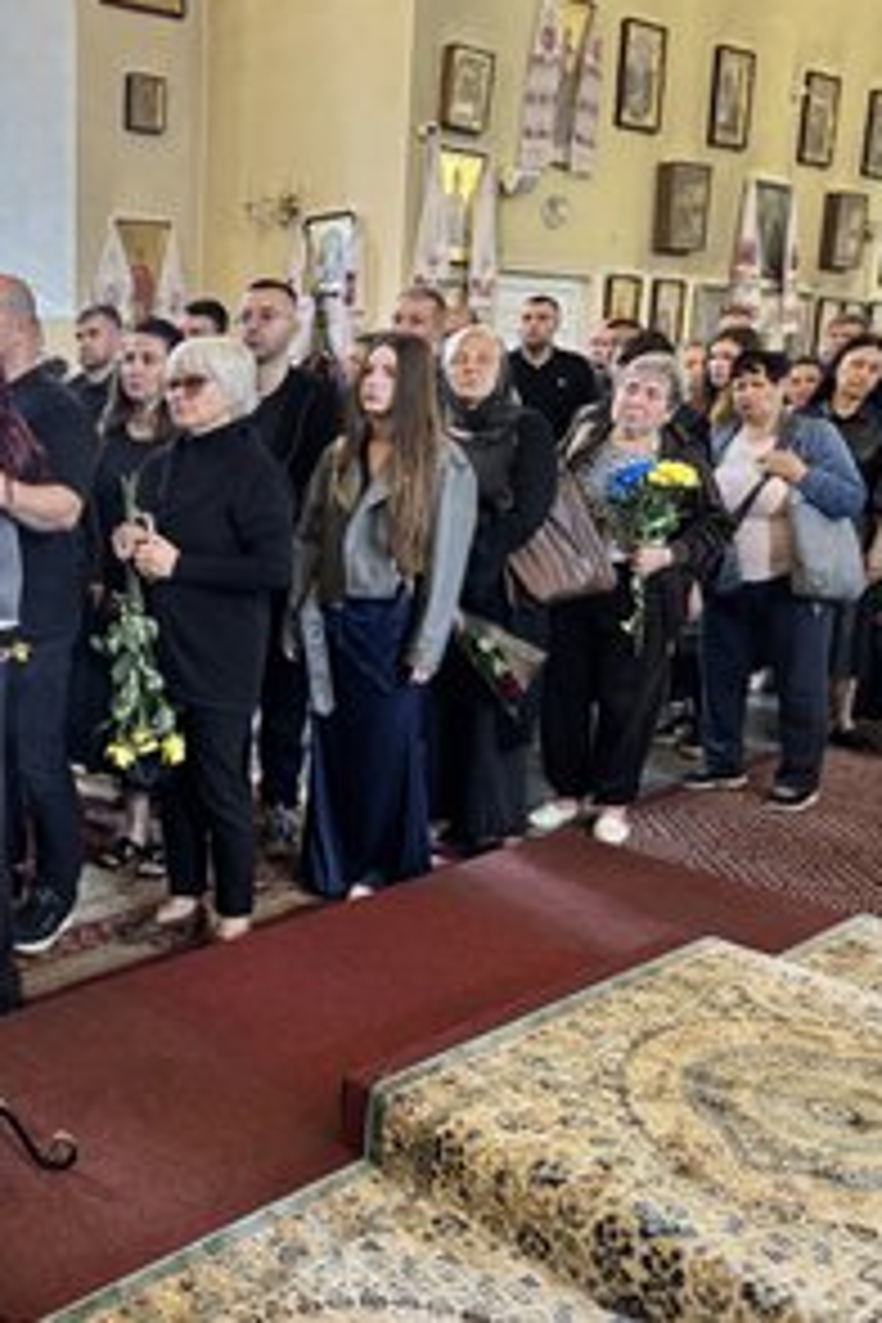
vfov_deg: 55.8
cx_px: 0
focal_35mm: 34
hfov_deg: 35.2
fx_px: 1249
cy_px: 652
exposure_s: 1/50
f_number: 1.78
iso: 500
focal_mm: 6.76
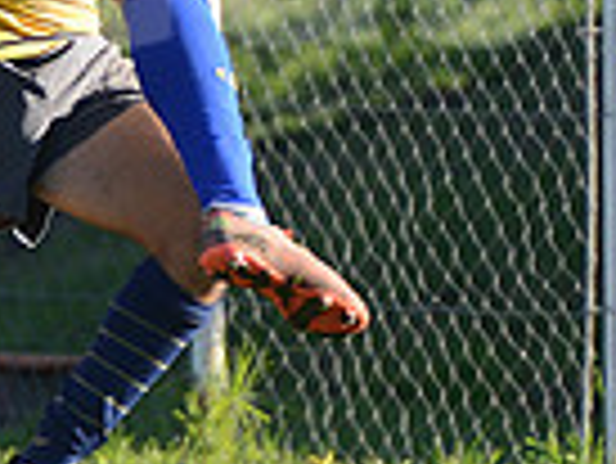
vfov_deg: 1.4
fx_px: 19574
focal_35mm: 1099
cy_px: -106
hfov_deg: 1.8
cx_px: -567
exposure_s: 1/640
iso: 400
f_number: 4
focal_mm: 270
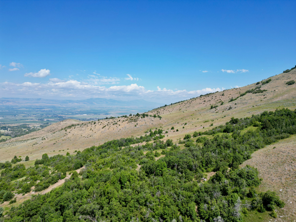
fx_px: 205
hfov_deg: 71.6
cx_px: 148
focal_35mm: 24
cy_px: 111
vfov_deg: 56.8
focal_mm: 6.72
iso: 110
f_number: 1.7
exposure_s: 1/2500
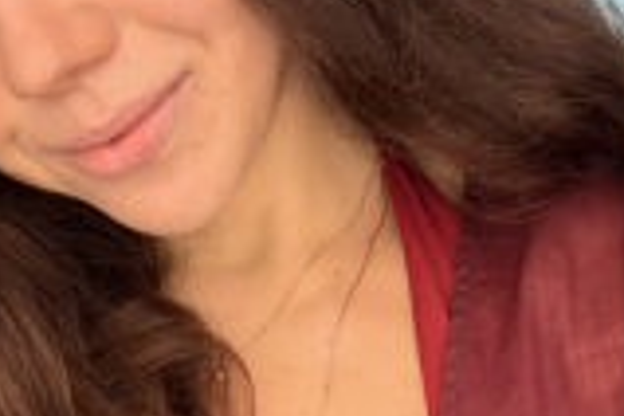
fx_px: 1040
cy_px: 165
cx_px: 259
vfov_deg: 22.6
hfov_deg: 33.3
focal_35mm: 60
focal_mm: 2.69
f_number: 1.9
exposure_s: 1/110
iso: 80
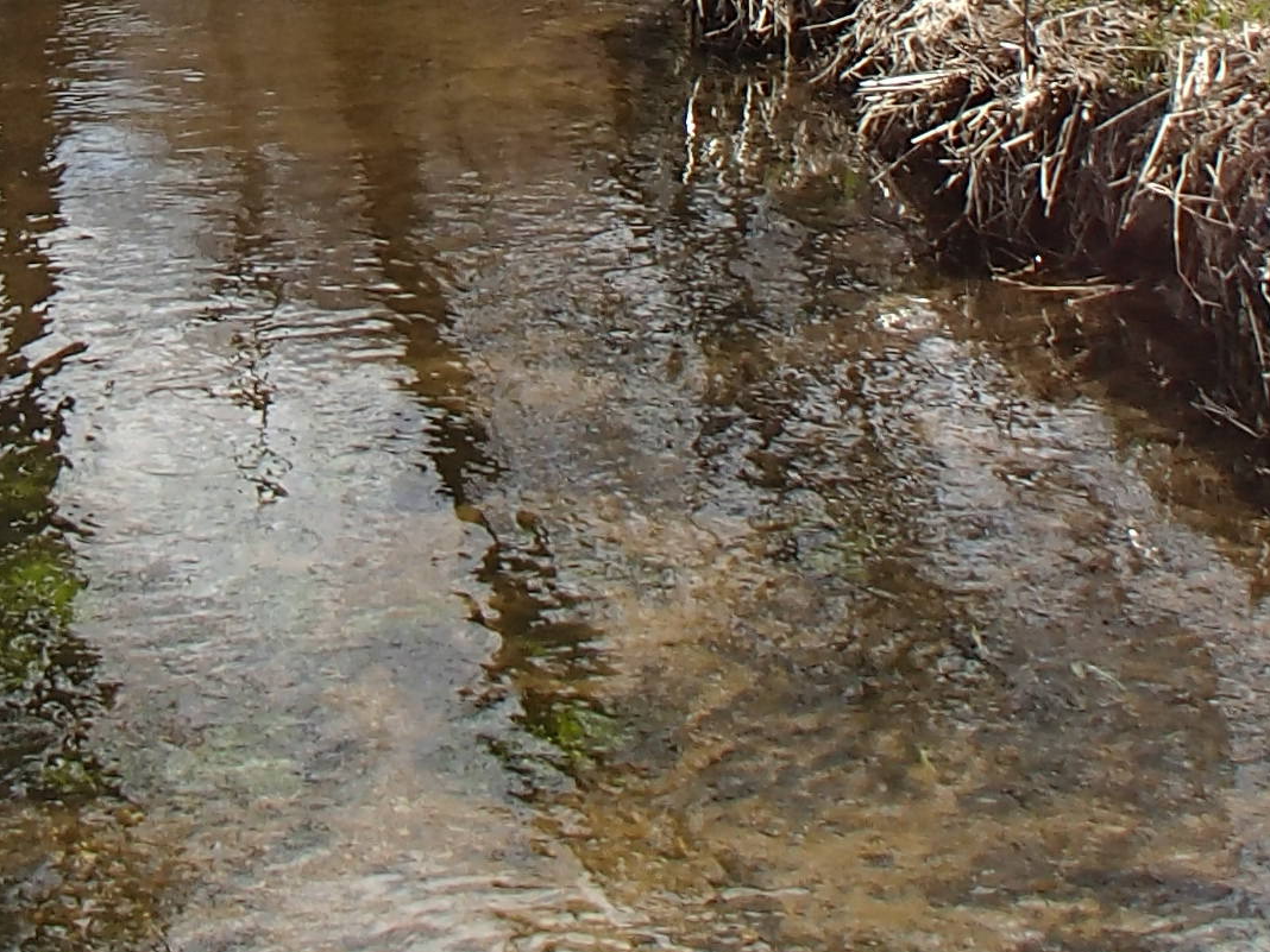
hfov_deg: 18.9
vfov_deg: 13.5
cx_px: 473
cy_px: -418
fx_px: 3816
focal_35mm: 104
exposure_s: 1/500
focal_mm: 5
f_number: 3.9
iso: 100
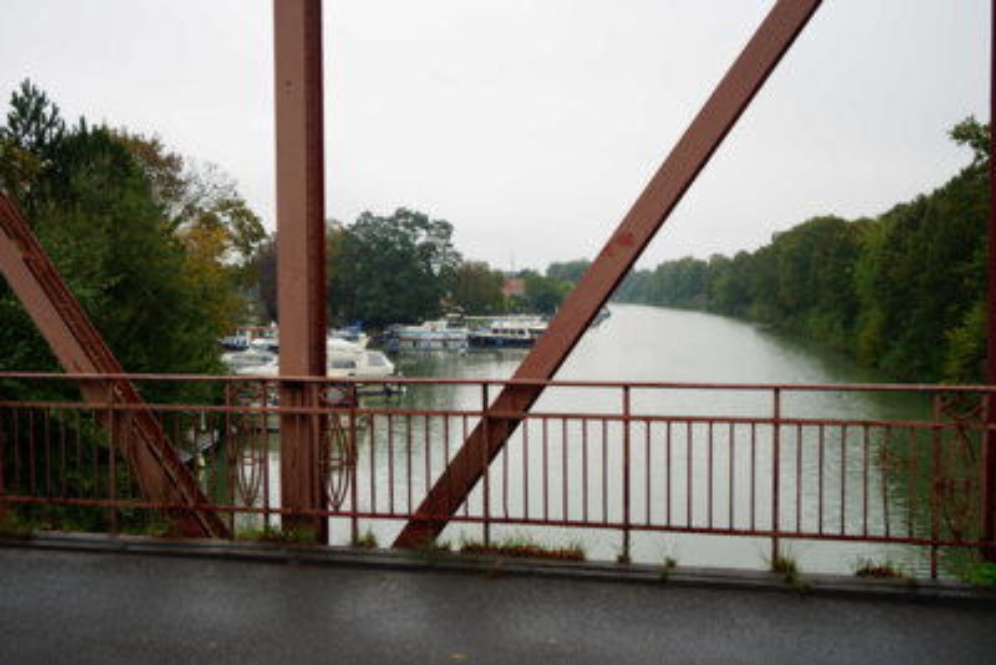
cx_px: 498
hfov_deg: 50.7
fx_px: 1052
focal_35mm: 38
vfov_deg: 35.1
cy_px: 332
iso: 100
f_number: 4.5
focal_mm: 38
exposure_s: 1/160
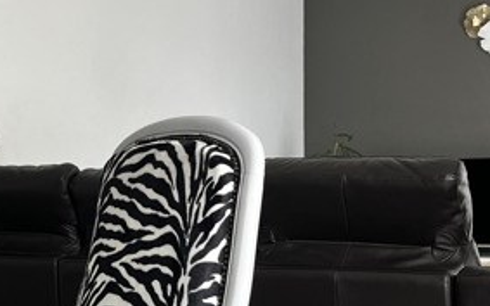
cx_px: 114
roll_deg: +0.6
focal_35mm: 78
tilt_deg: +0.1
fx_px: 1042
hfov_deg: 26.1
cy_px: 173
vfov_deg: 16.7
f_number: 1.6
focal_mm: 5.1
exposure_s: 1/122
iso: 100
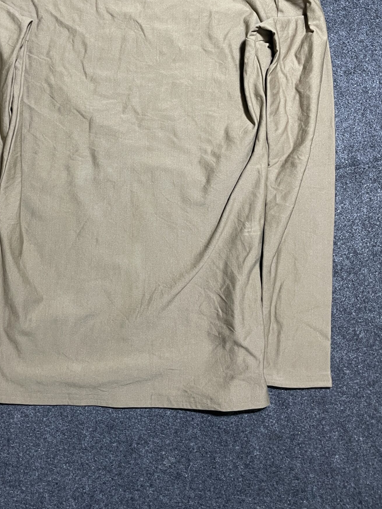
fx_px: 559
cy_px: 180
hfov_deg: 37.3
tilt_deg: -58.3
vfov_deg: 48.3
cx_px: 126
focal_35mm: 38
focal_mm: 4.2
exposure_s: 1/50
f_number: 1.6
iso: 100
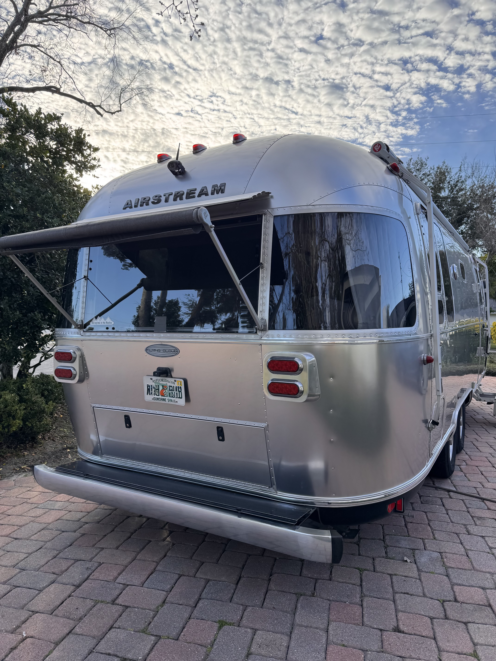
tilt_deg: -2.7
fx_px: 459
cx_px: 248
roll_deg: -0.4
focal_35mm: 24
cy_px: 330
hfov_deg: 56.8
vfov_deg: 71.6
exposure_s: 1/1238
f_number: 1.78
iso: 80
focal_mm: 6.76
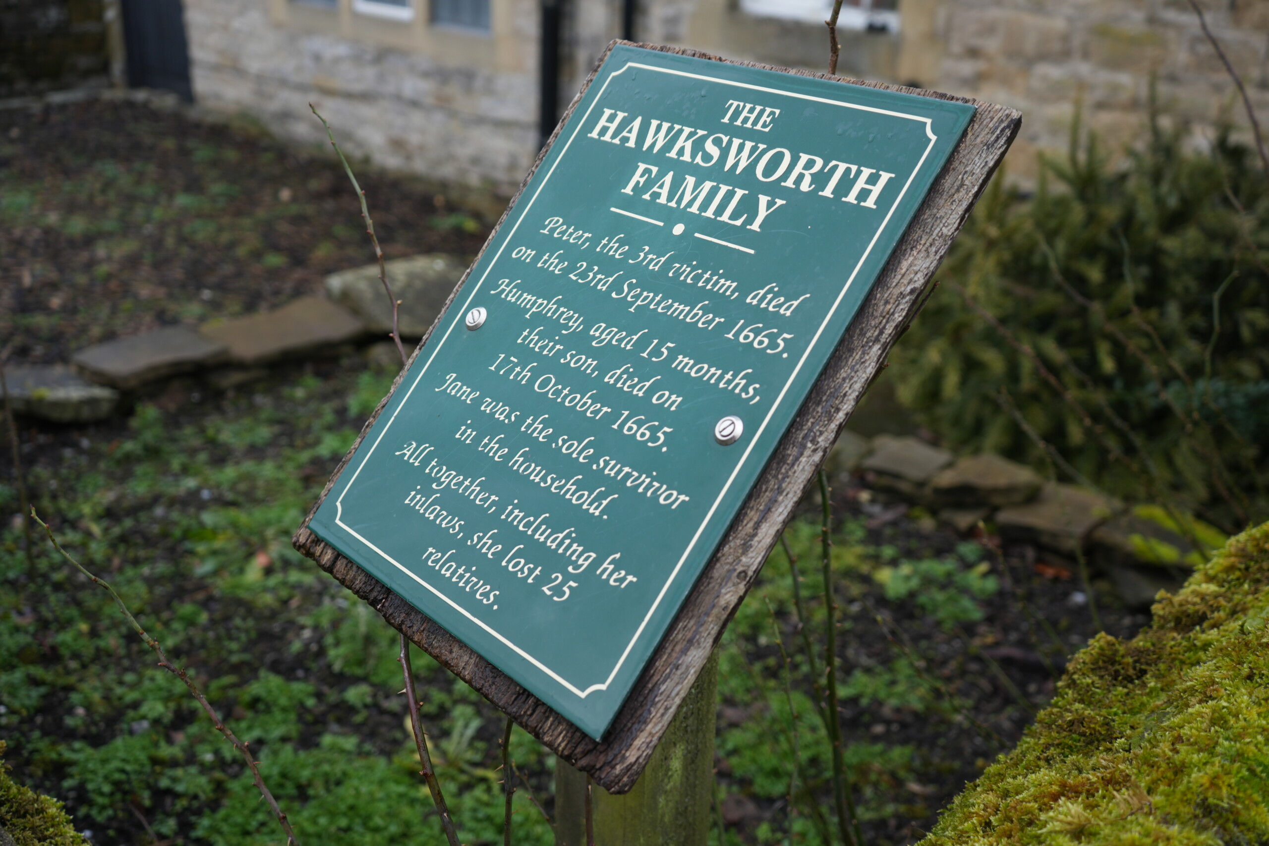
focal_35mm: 35
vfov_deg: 37.9
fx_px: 1234
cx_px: 634
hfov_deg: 54.4
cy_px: 423
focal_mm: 35
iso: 200
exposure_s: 1/160
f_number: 4
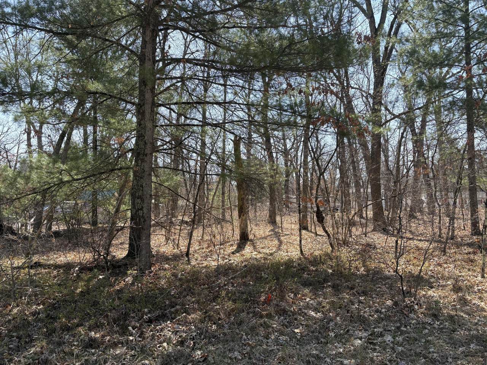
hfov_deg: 67.3
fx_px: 366
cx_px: 244
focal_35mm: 26
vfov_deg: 53.1
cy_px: 182
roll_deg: +0.4
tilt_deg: +1.9
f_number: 1.6
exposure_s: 1/1081
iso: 50
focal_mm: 5.96
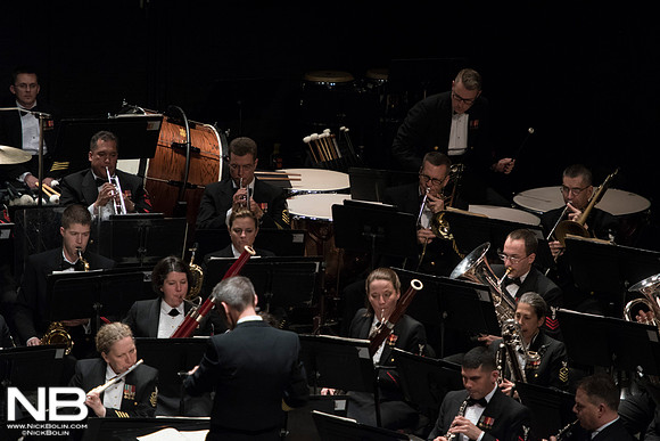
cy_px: 220
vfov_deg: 4.7
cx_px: 330
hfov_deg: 7.1
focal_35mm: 290
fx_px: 5318
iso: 4000
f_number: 5.6
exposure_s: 1/500
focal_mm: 290
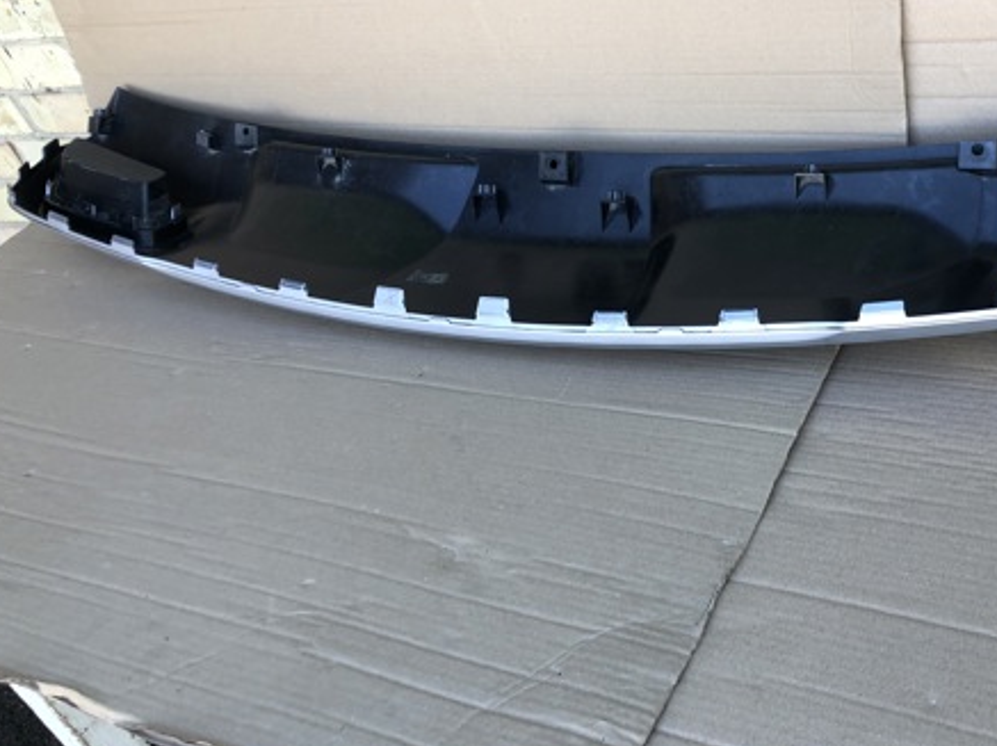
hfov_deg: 44.8
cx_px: 698
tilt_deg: -33.6
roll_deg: +18.0
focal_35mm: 41
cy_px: 232
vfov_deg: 34.7
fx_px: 1180
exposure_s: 1/120
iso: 32
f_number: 1.8
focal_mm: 4
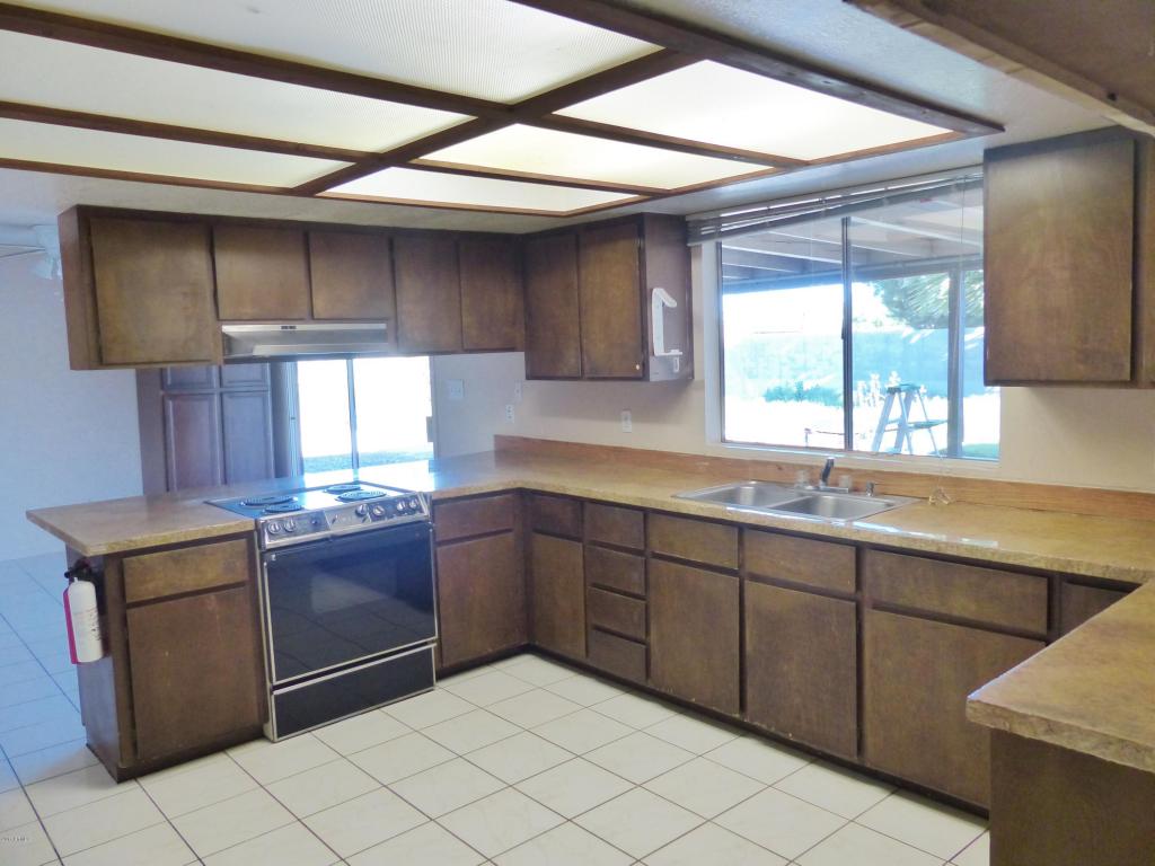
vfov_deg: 53.1
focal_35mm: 26
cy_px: 433
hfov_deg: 67.3
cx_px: 578
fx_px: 868
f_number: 2.8
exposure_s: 1/100
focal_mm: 4.5
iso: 320
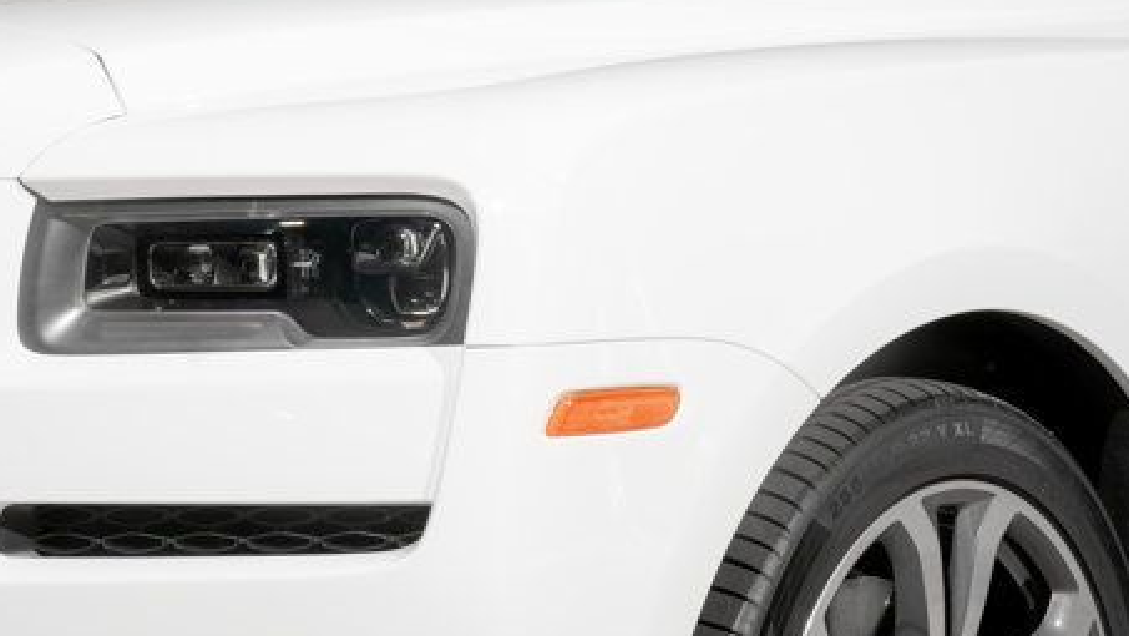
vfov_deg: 11.1
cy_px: 380
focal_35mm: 109
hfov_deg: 19.6
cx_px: 466
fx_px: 3264
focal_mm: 46
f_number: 9
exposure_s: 1/125
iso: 400
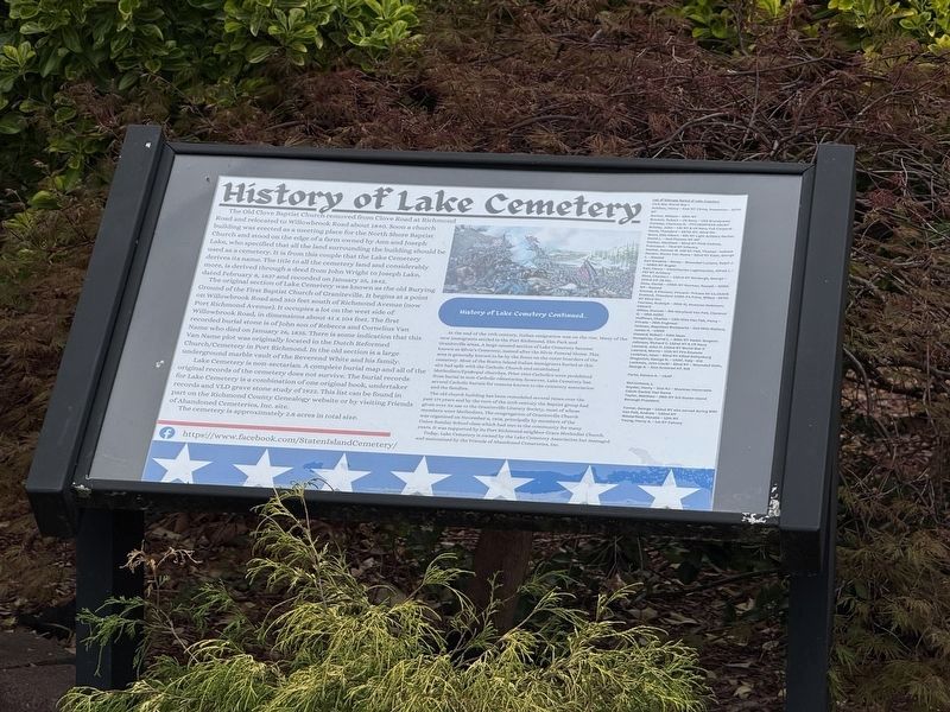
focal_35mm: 120
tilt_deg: -6.2
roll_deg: -1.1
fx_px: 3293
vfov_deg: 12.3
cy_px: 356
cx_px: 475
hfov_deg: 16.4
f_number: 2.8
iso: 50
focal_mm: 15.66
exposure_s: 1/951
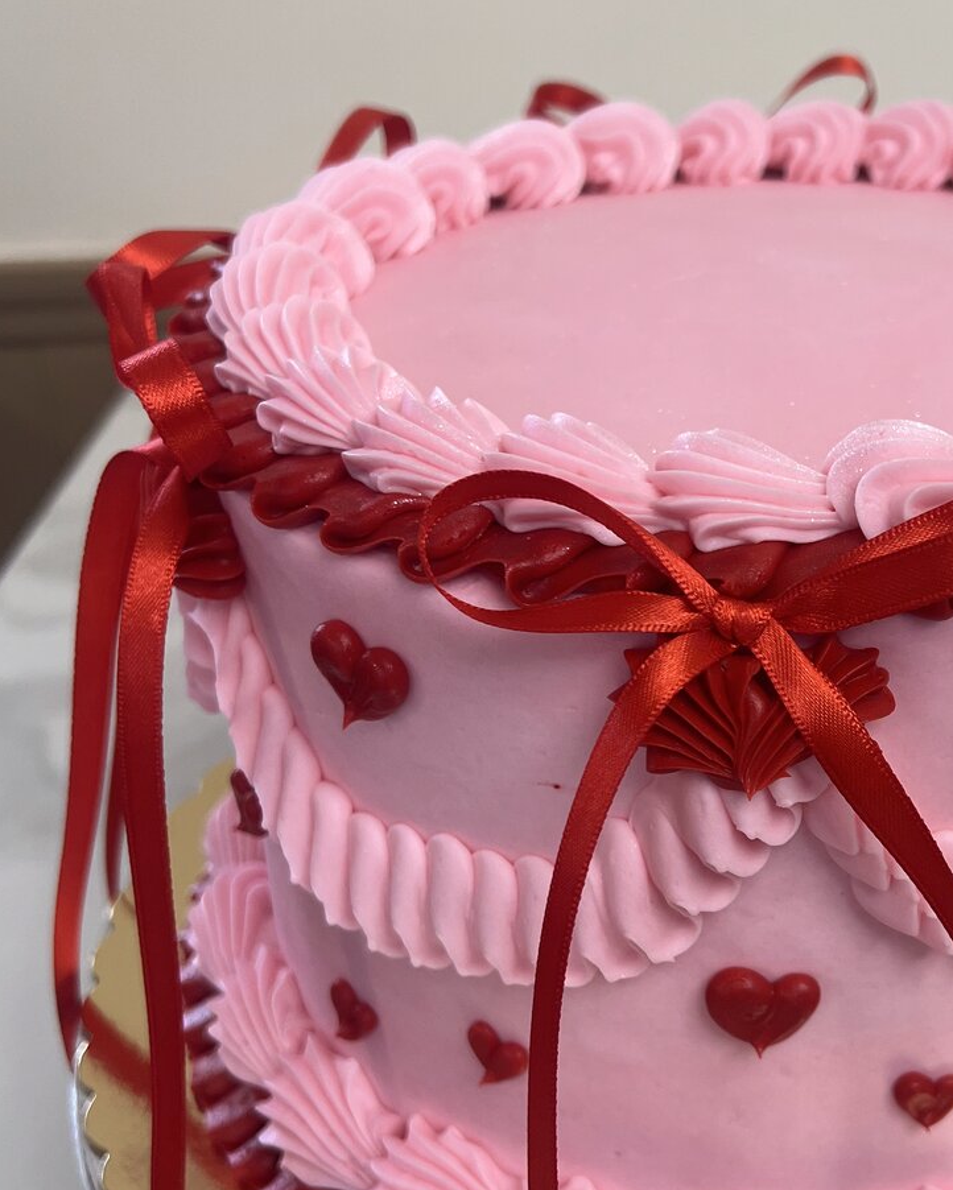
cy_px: 652
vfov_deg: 41.1
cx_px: 763
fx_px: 1586
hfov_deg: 32.5
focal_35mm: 45
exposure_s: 1/60
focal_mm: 5.7
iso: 80
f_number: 1.5
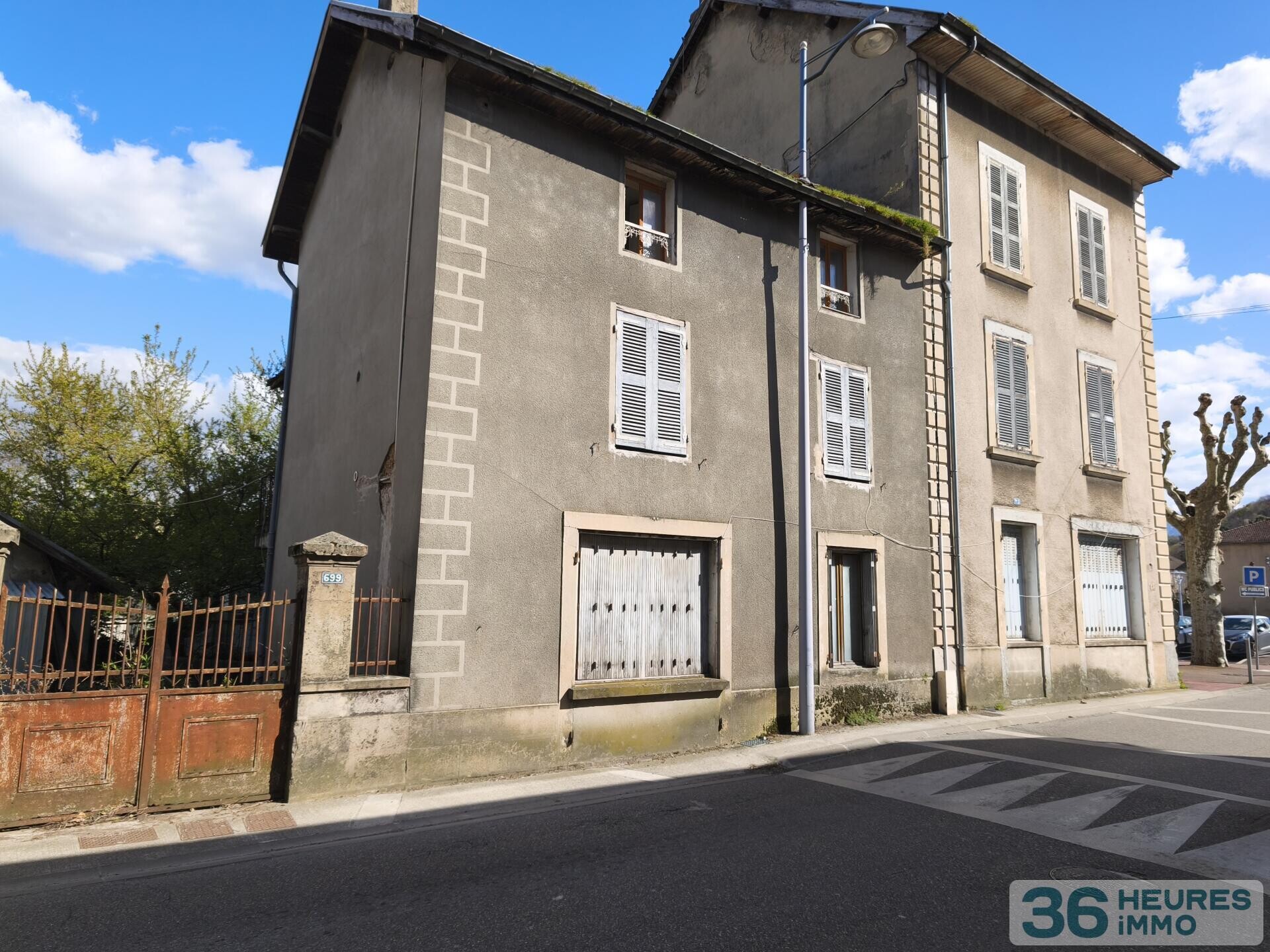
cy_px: 476
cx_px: 635
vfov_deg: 58.9
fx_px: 844
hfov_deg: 73.9
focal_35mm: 23
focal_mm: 5.35
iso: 50
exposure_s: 1/1918
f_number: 1.7
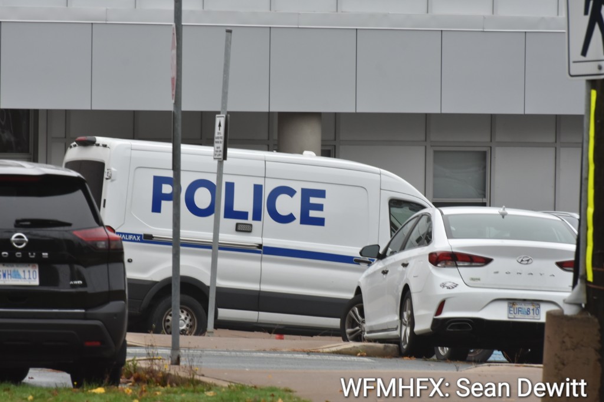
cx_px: 302
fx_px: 5535
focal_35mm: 330
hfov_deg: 6.2
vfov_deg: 4.2
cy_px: 201
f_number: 8
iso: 500
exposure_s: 1/160
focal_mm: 220
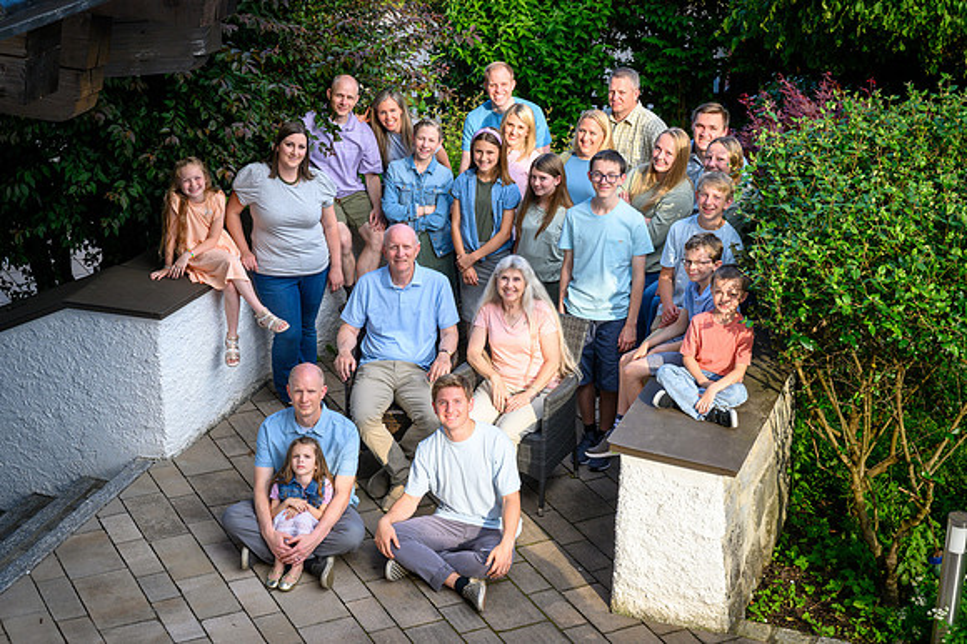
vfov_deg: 21.9
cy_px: 322
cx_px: 484
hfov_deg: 32.4
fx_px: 1664
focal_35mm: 62
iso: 400
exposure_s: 1/200
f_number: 11
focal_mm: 62
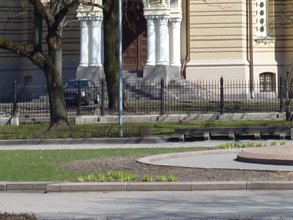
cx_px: 297
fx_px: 1507
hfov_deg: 11.0
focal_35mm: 178
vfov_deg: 8.1
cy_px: -177
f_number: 4.5
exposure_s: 1/400
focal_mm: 7.3
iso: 80
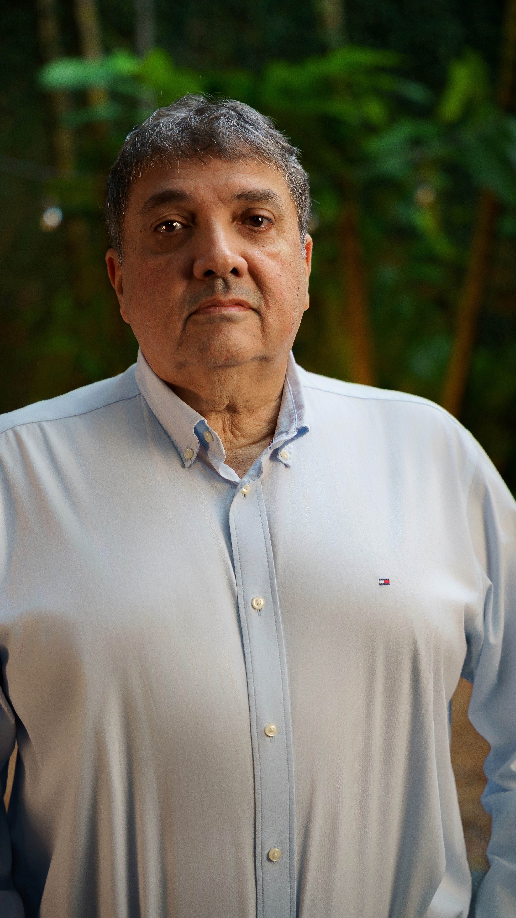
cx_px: 243
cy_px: 457
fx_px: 1800
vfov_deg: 28.6
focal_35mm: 74
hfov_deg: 16.3
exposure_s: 1/200
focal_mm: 70
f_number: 2.8
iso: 200
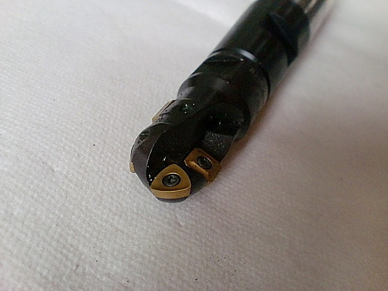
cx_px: 194
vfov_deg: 40.7
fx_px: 392
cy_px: 146
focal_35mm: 35
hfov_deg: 52.6
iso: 500
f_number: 3.1
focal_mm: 6.3
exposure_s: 1/60
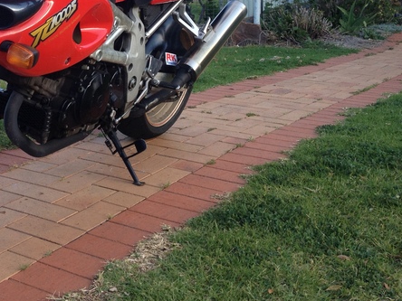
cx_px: 72
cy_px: 35
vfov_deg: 22.8
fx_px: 732
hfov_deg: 29.9
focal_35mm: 63
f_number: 2.4
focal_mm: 4.28
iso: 50
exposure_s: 1/330
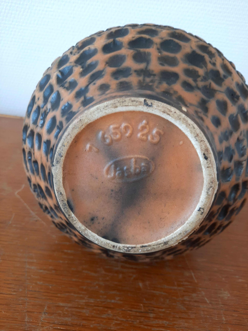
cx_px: 124
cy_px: 166
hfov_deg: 54.9
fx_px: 239
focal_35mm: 25
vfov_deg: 69.4
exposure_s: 1/50
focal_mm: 4.6
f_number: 2
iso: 40
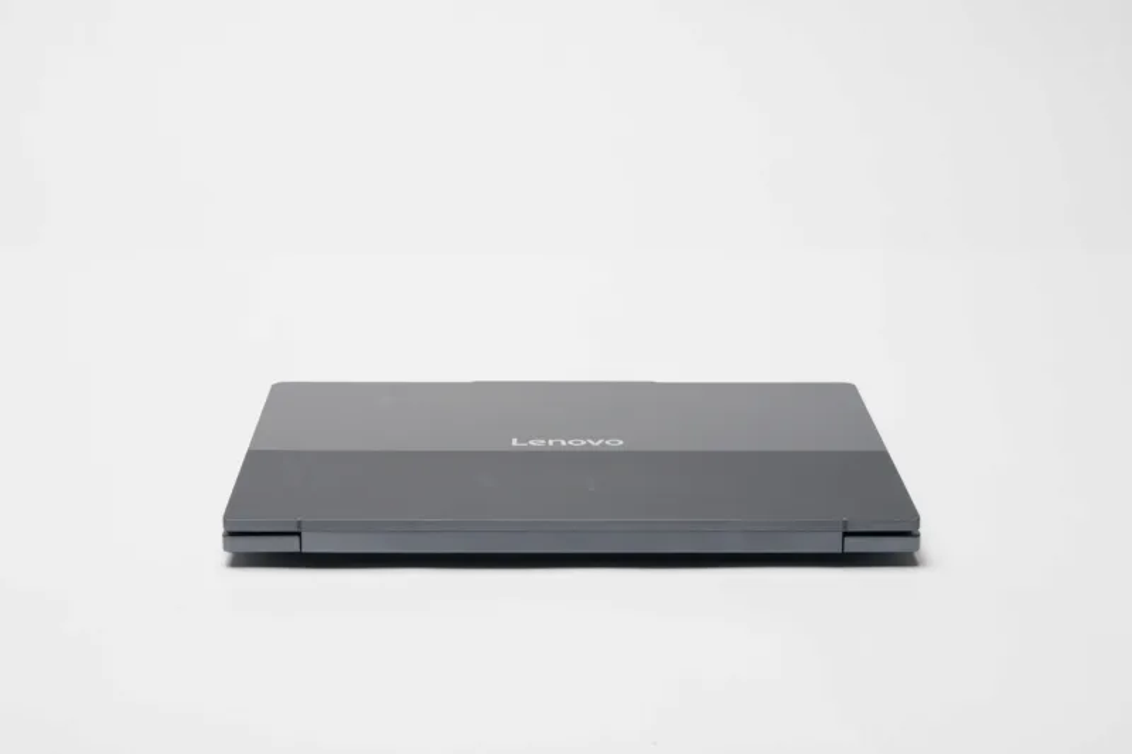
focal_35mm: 70
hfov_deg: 28.8
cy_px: 377
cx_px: 566
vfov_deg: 19.4
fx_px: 2201
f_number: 11
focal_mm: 70
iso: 400
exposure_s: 1/160
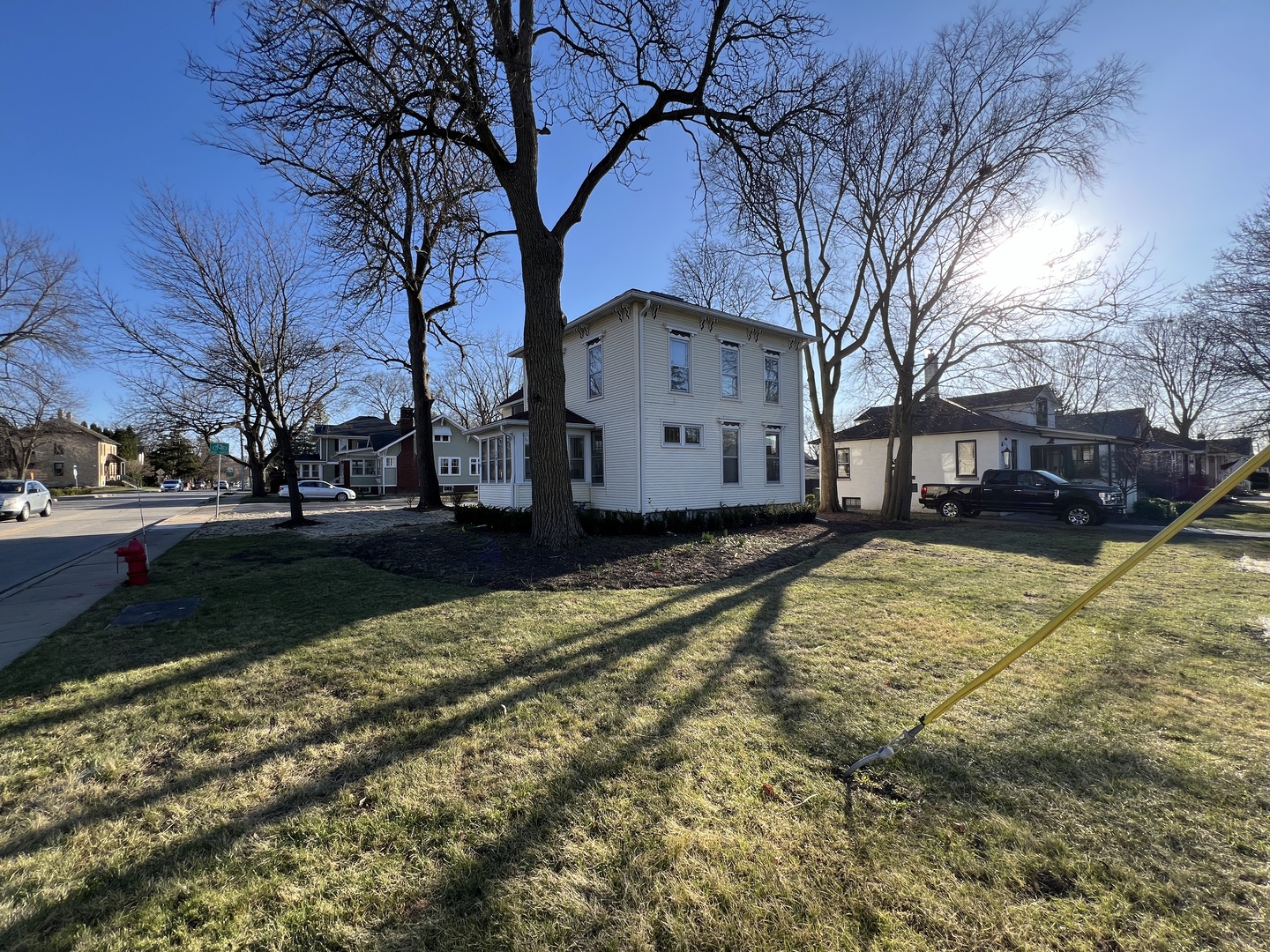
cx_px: 635
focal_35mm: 13
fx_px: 477
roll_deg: +1.0
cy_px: 476
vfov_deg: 89.9
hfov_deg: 106.2
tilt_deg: +0.5
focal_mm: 1.57
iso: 32
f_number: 1.8
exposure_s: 1/541
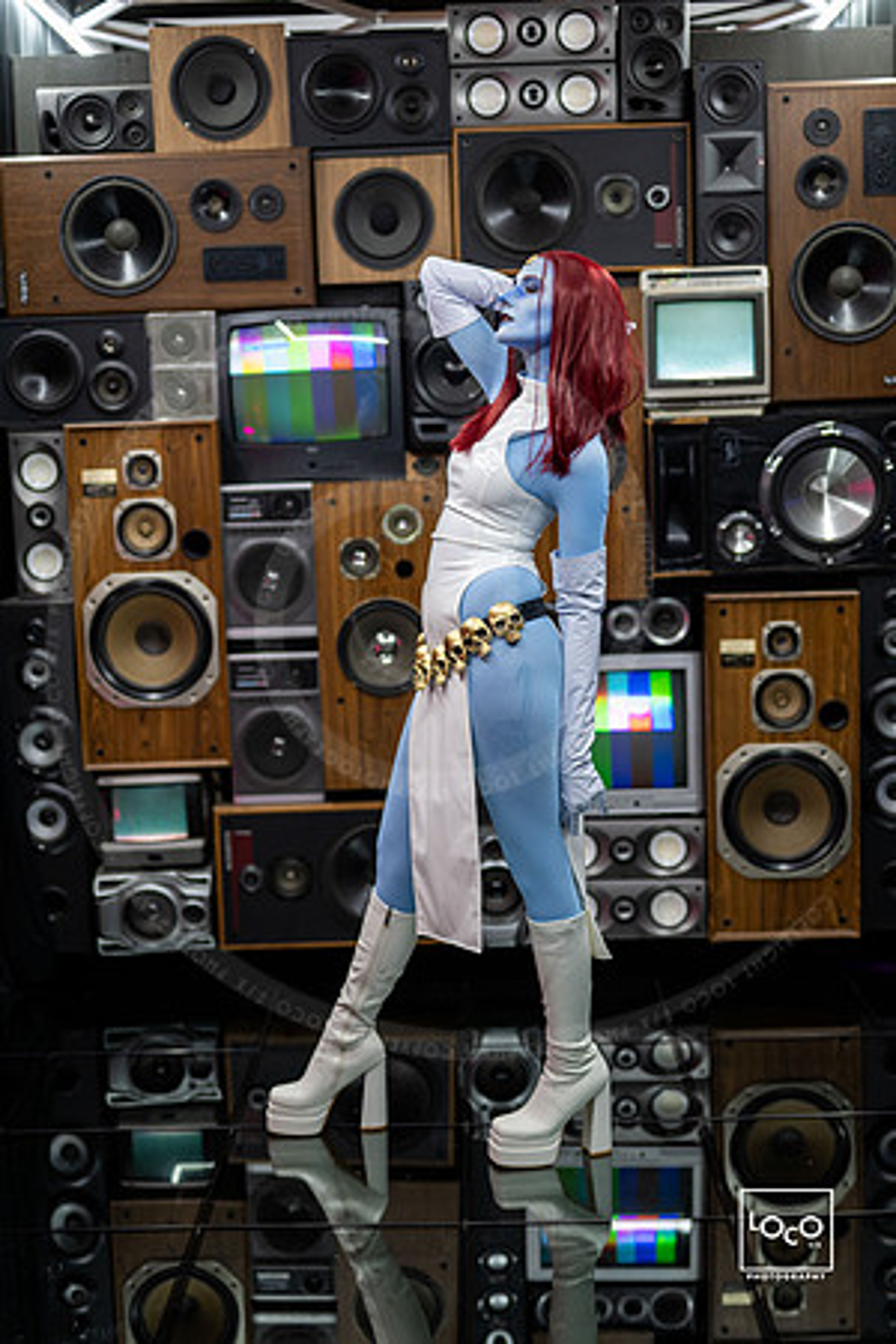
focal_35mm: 50
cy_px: 672
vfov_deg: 39.6
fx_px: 1867
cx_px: 448
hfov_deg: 27.0
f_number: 1.4
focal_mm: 50
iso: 1000
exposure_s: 1/250
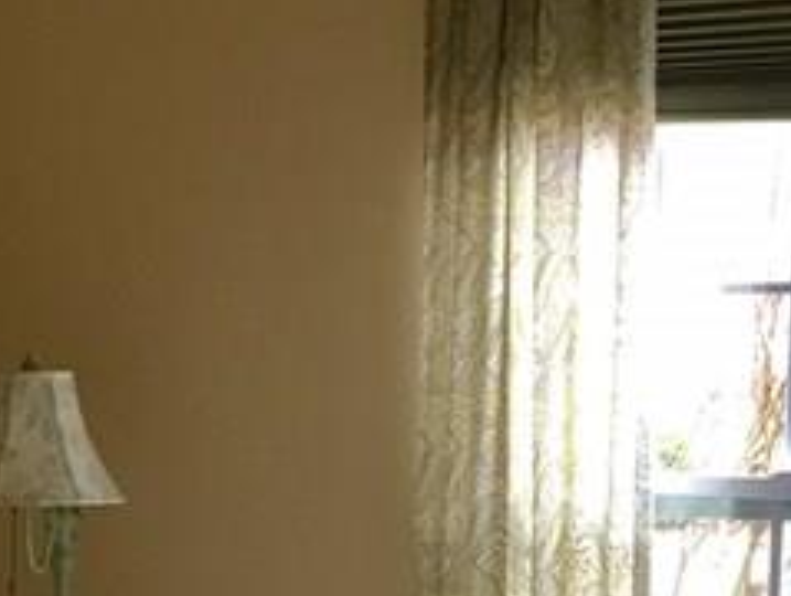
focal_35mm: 124
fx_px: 2838
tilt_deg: -8.7
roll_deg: -0.6
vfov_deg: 11.7
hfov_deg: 15.6
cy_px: 705
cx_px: 0
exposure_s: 1/30
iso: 80
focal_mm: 4.15
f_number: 2.2
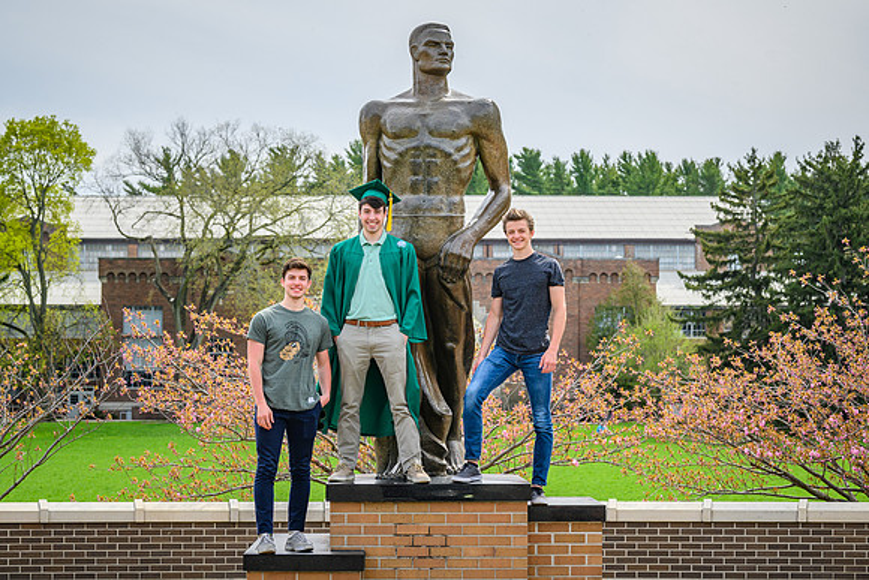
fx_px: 2180
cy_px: 275
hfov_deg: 22.5
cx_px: 460
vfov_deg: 15.1
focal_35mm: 90
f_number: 5.6
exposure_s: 1/1000
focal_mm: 85
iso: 400
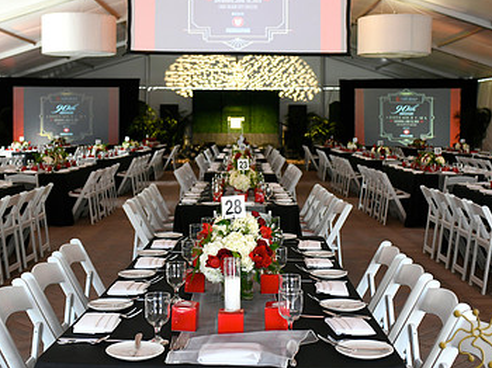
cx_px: 233
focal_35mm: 51
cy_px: 129
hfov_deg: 37.5
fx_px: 724
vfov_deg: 28.4
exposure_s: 1/125
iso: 1600
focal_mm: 32
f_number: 4
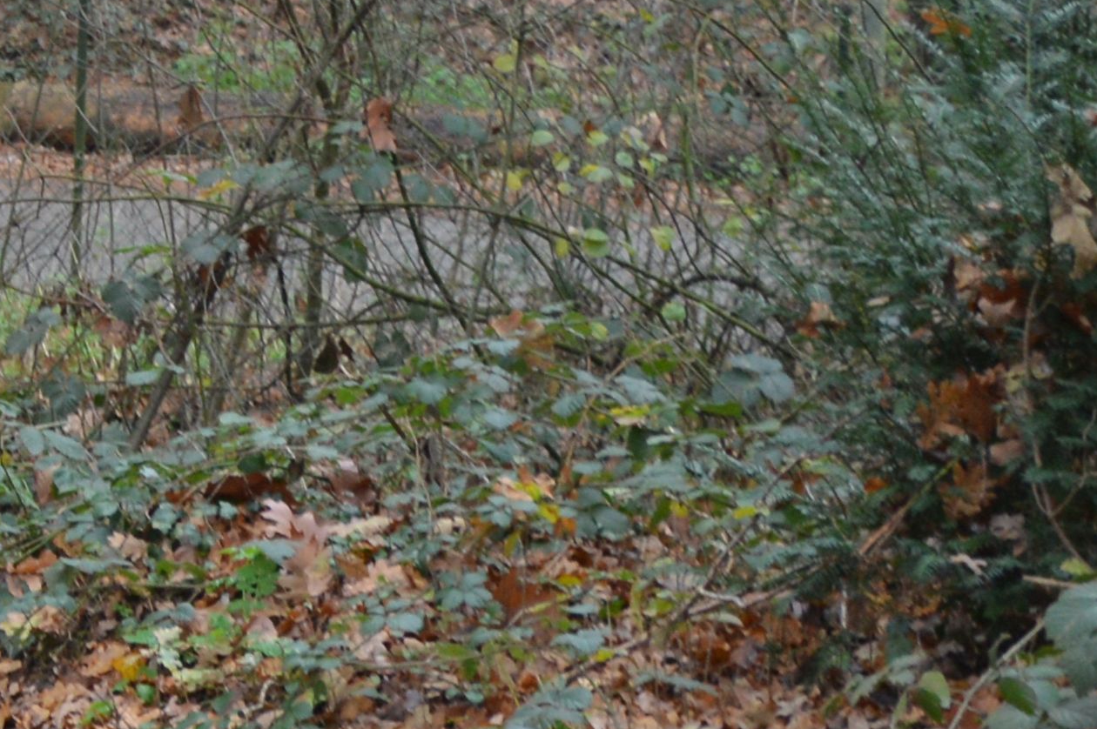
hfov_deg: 12.0
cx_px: -1191
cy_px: -492
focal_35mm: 150
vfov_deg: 8.8
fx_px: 4579
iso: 400
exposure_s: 1/60
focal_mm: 21
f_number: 3.8
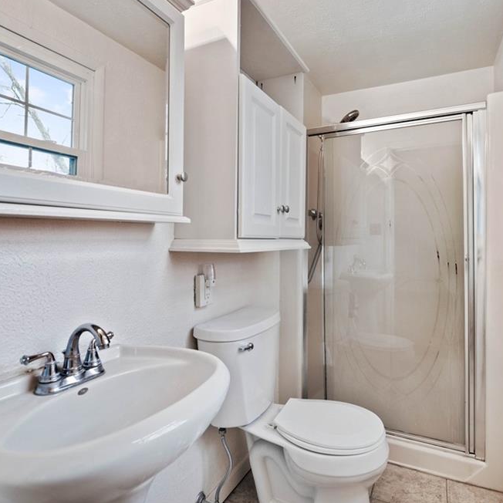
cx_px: 267
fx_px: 329
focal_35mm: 20
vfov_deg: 74.8
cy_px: 244
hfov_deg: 74.7
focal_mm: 15
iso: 125
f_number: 3.2
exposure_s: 1/40
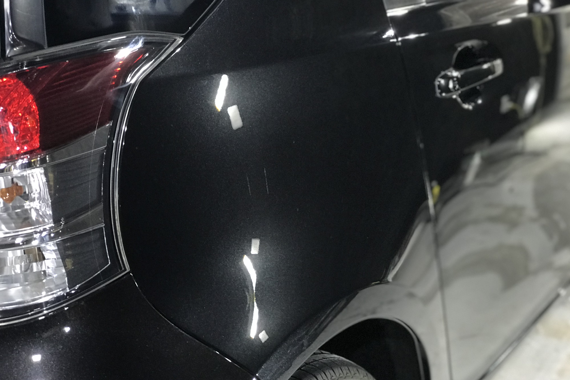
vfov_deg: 22.6
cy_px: 182
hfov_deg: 33.4
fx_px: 950
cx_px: 283
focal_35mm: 60
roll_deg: +3.0
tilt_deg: -17.4
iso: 400
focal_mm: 6.6
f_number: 2.8
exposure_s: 1/60
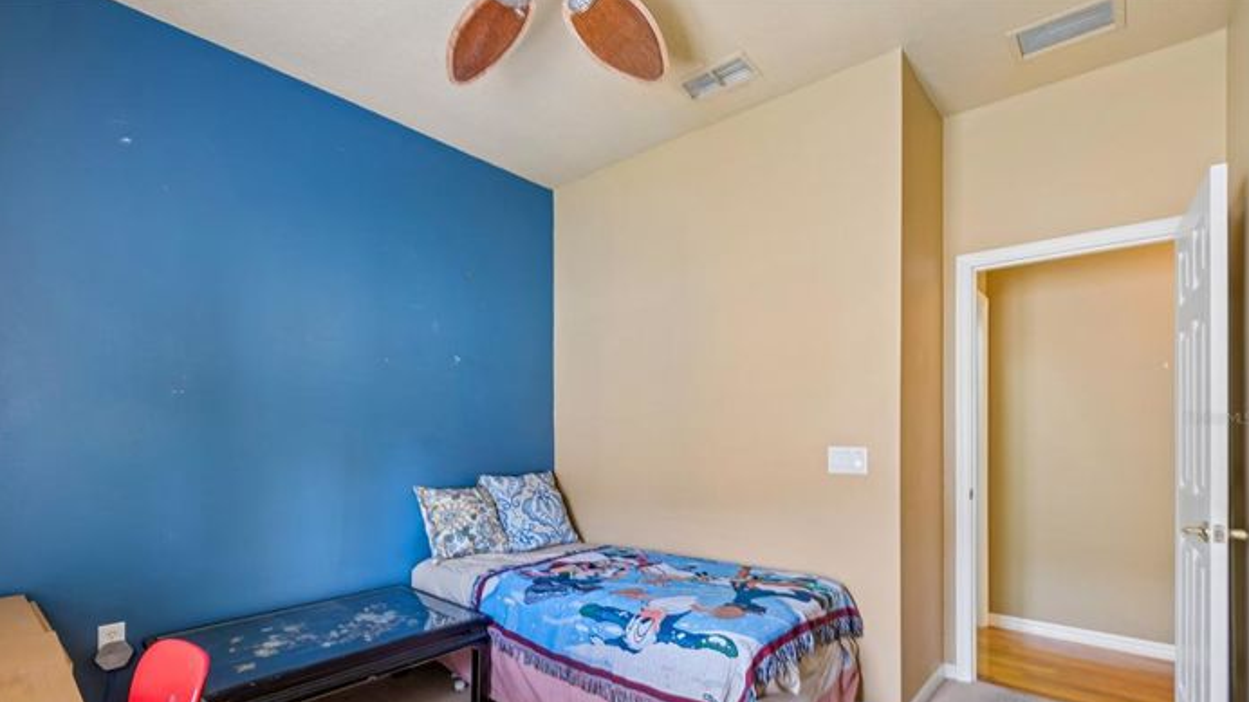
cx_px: 620
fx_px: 530
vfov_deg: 66.5
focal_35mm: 16
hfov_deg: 99.4
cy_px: 418
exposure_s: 1/2
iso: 100
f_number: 7.1
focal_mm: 10
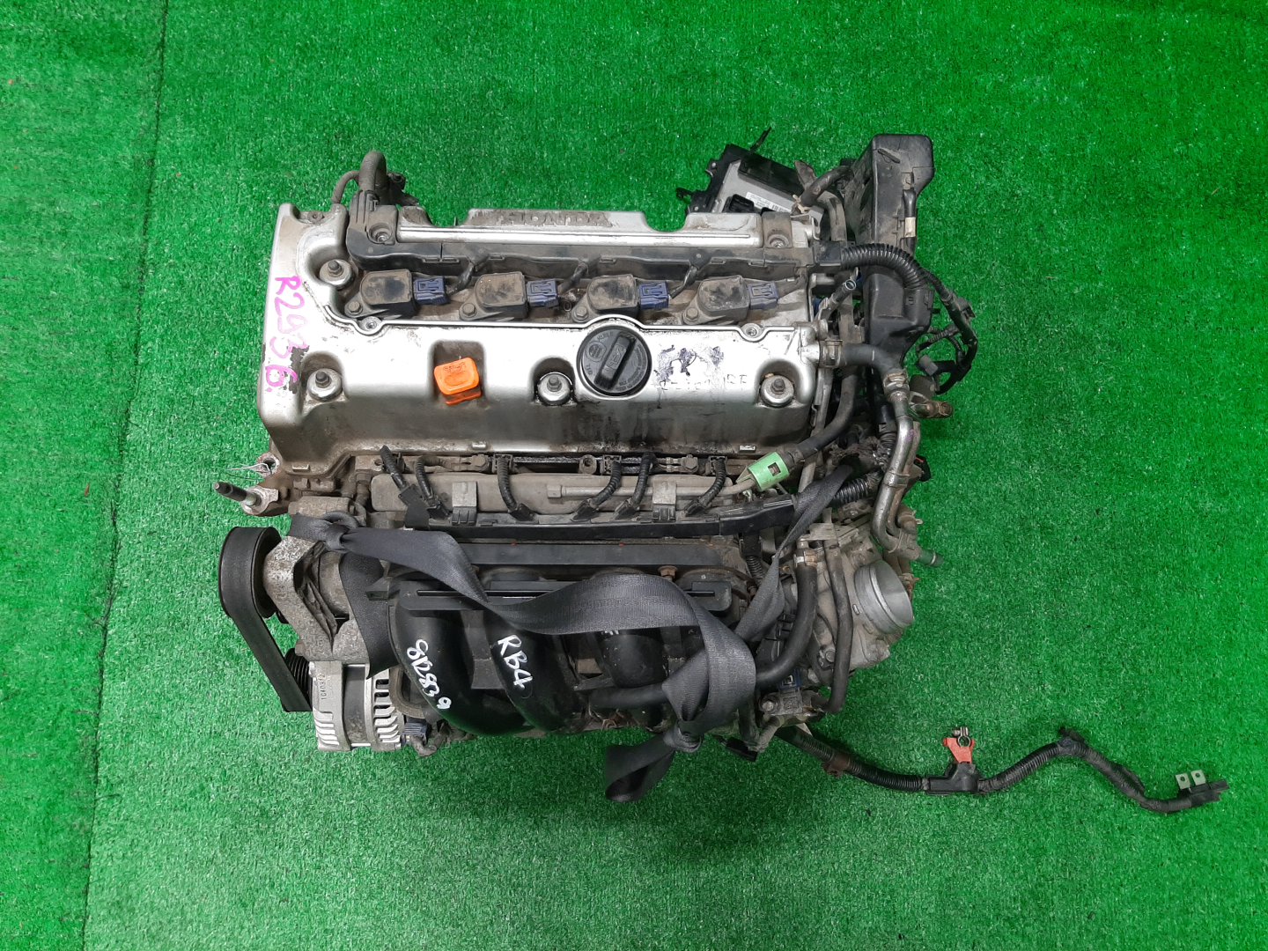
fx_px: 952
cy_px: 476
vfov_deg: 53.1
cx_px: 634
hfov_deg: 67.3
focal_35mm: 26
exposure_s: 1/50
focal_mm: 3.93
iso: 131
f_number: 1.7
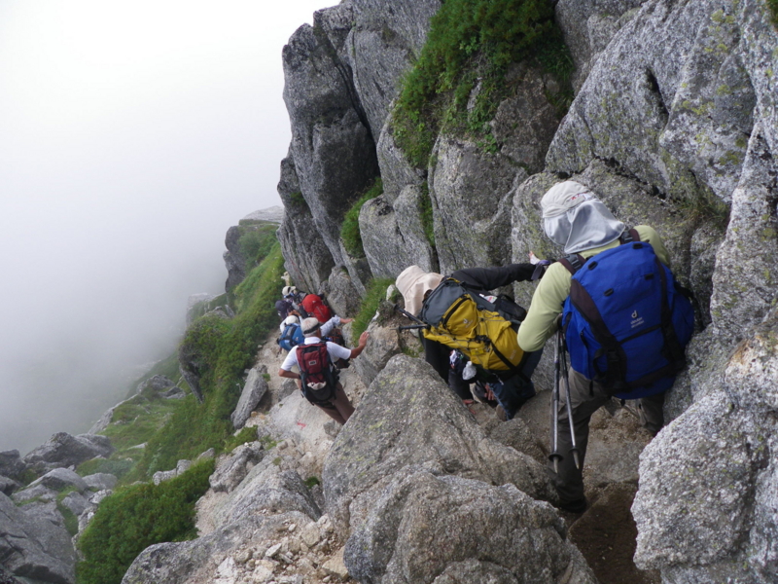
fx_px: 787
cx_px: 389
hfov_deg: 52.6
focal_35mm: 35
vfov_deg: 40.7
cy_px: 292
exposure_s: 1/200
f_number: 3.8
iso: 64
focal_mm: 6.2
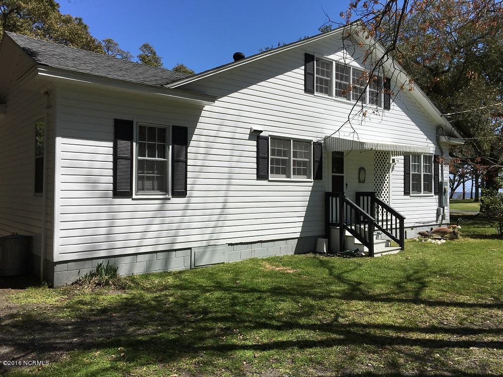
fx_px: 421
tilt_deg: +2.0
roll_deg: +0.2
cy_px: 188
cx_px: 252
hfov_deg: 61.7
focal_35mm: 29
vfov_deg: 48.2
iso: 25
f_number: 2.2
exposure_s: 1/2653
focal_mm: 4.15
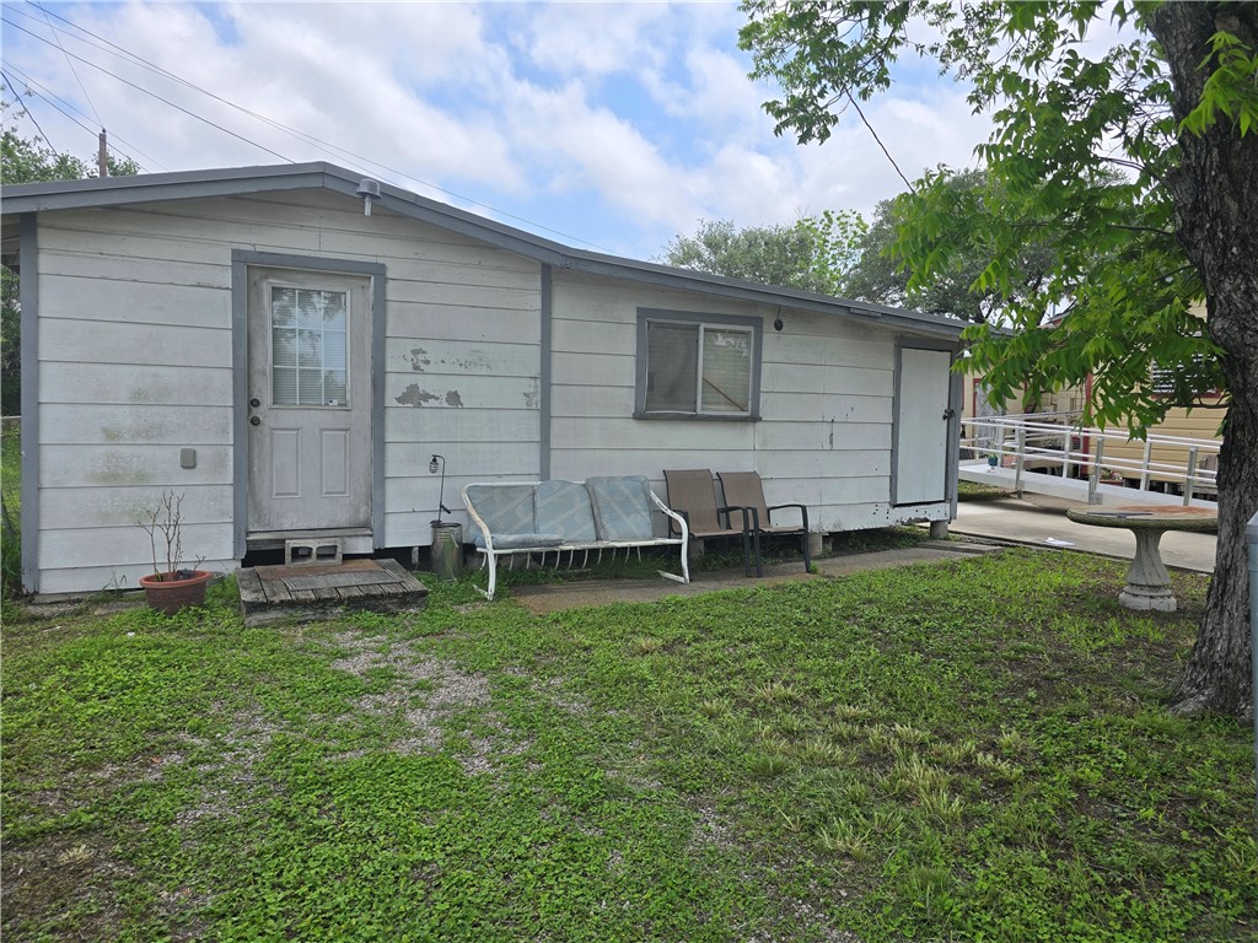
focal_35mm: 23
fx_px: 836
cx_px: 629
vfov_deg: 58.9
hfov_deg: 73.9
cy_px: 472
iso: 12
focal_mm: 6.3
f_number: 1.7
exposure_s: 1/792
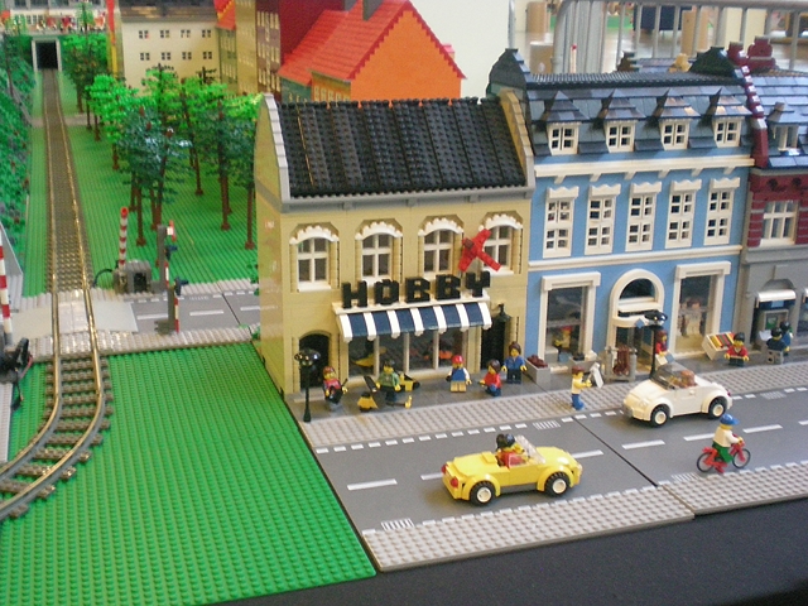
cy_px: 303
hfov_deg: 42.9
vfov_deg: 32.9
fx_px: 1027
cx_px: 404
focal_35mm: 44
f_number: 3.5
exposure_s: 1/15
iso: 400
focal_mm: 7.4
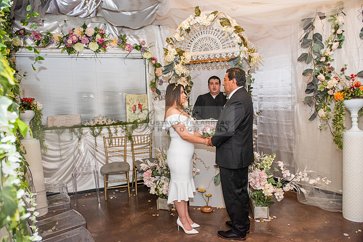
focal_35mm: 24
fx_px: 242
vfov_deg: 53.2
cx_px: 182
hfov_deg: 73.7
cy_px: 121
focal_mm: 24
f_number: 4.5
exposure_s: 1/125
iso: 1600
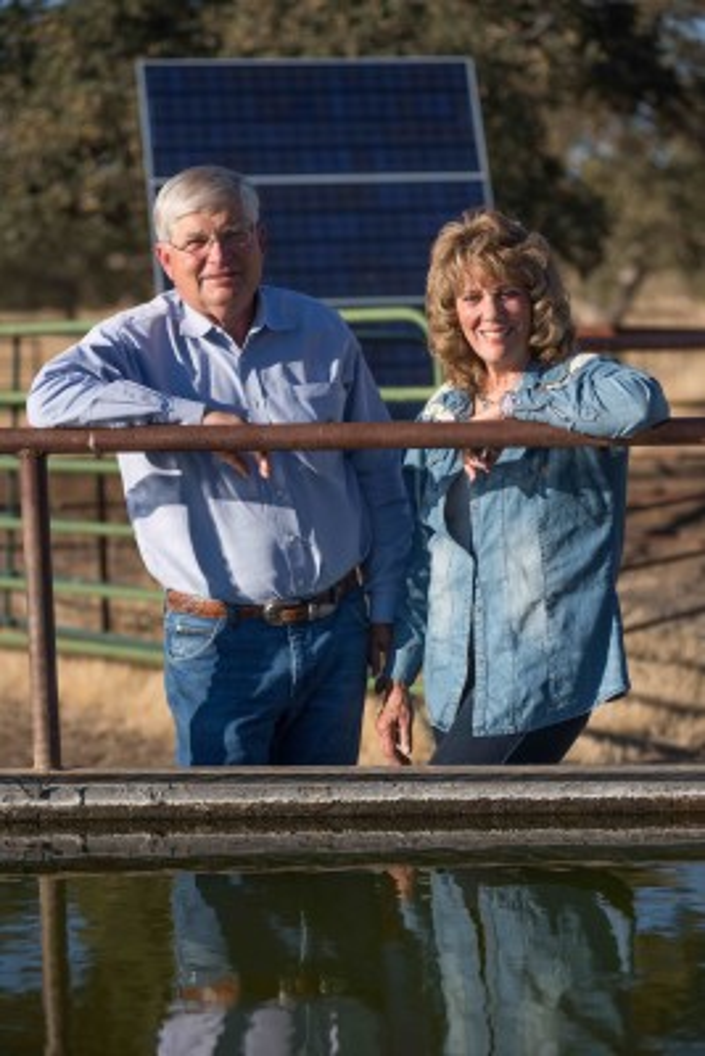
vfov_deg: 20.4
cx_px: 352
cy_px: 528
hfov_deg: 13.7
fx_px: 2935
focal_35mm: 100
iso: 200
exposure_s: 1/2500
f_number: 4
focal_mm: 100
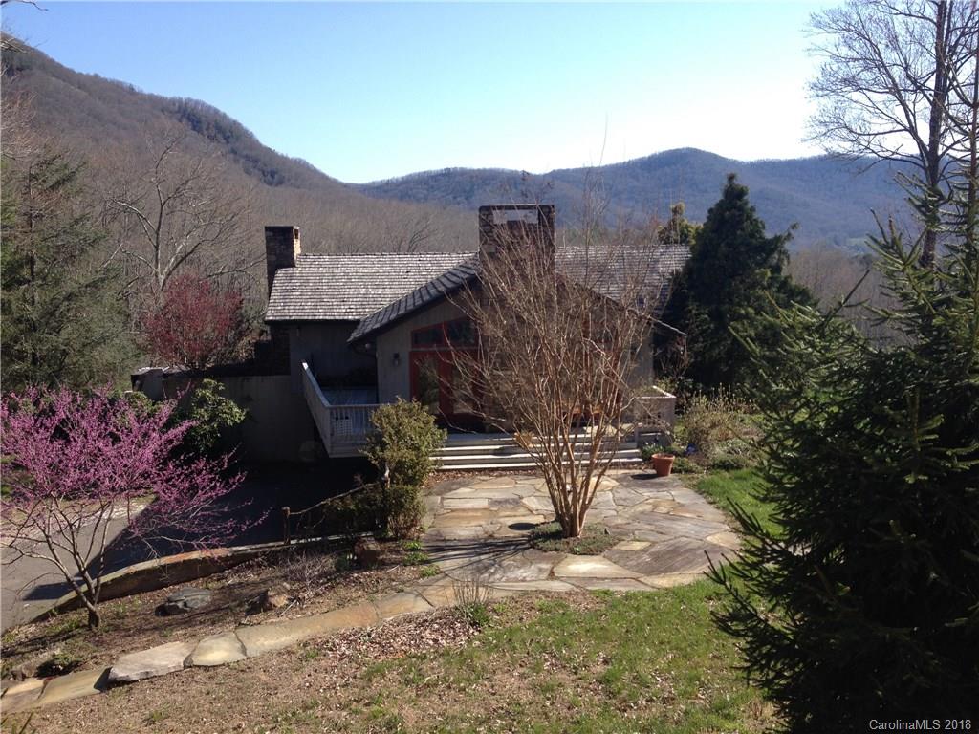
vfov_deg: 40.7
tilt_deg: -9.2
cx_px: 490
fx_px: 990
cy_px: 367
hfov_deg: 52.6
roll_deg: +0.5
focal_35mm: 35
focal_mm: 4.28
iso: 50
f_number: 2.4
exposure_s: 1/876
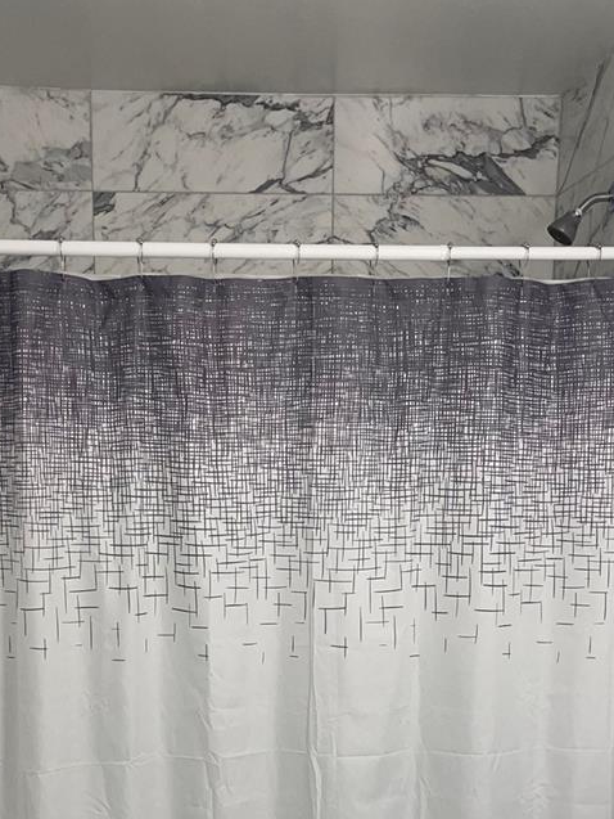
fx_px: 1158
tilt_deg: -9.7
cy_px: 665
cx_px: 258
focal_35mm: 49
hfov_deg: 29.6
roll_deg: +0.0
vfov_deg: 37.4
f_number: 1.6
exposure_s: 1/120
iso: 80
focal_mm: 5.1
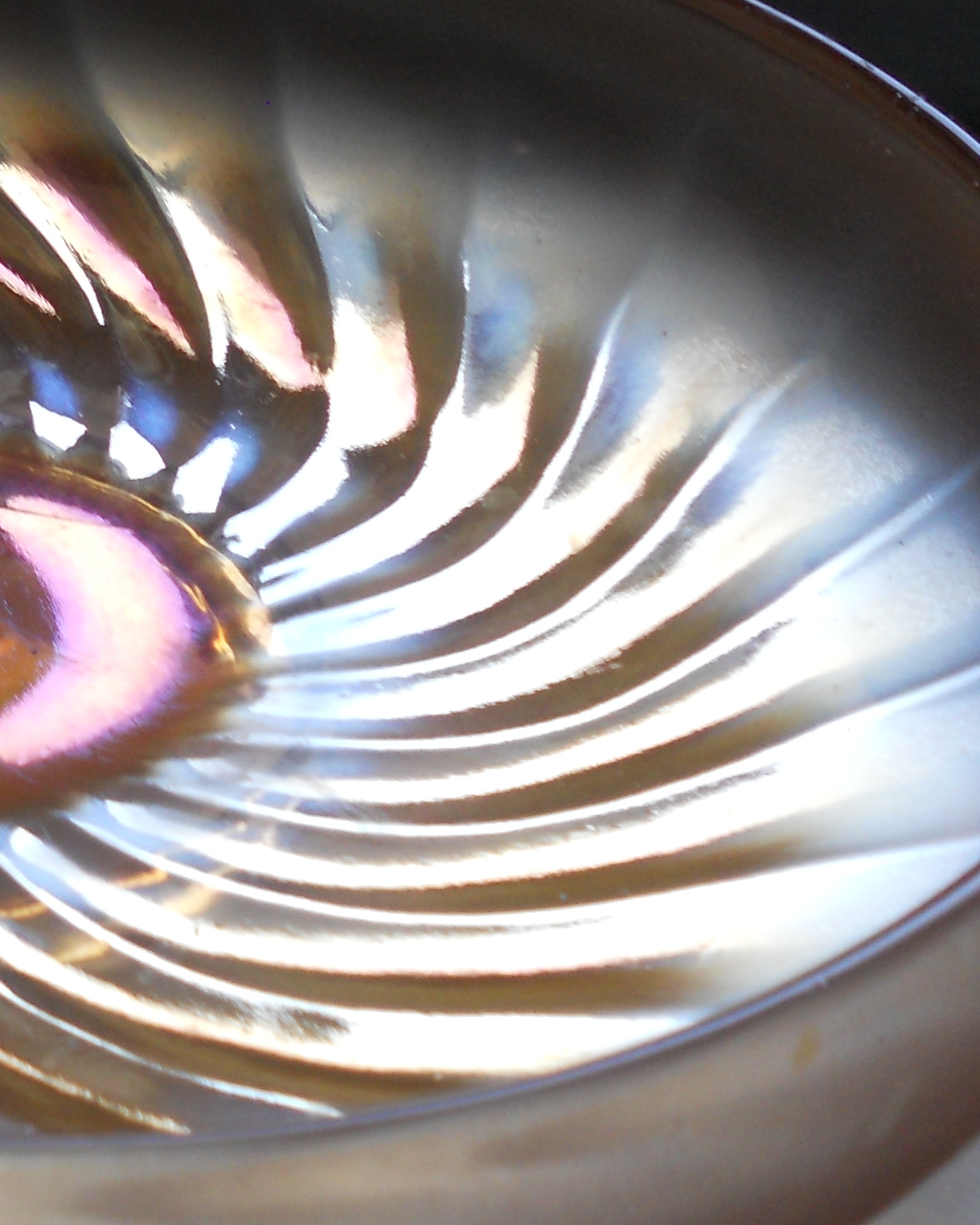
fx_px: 2973
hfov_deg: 17.9
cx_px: -162
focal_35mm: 82
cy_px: 568
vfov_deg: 23.3
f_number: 3.5
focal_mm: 5.8
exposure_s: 1/30
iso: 100
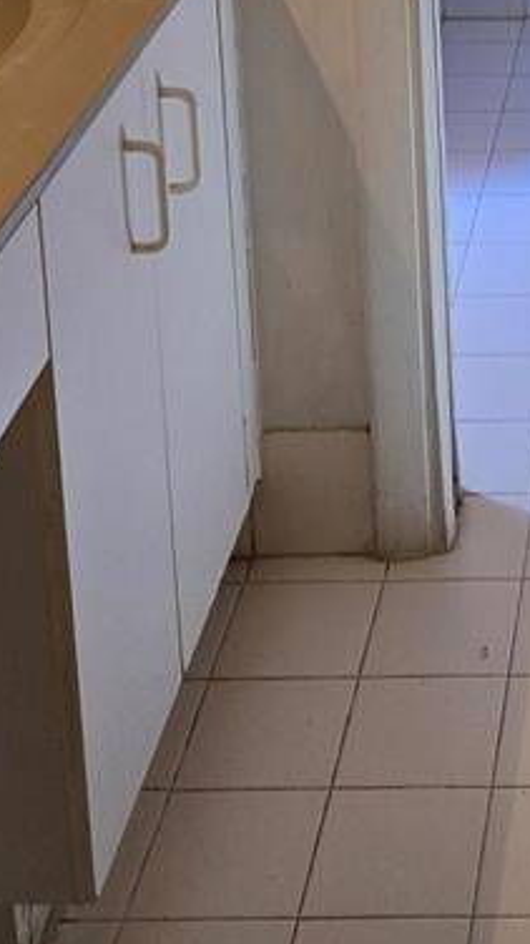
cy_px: -213
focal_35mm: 80
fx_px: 2002
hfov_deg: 14.4
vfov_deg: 24.0
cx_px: 711
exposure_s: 1/120
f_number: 1.8
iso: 125
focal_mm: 5.4
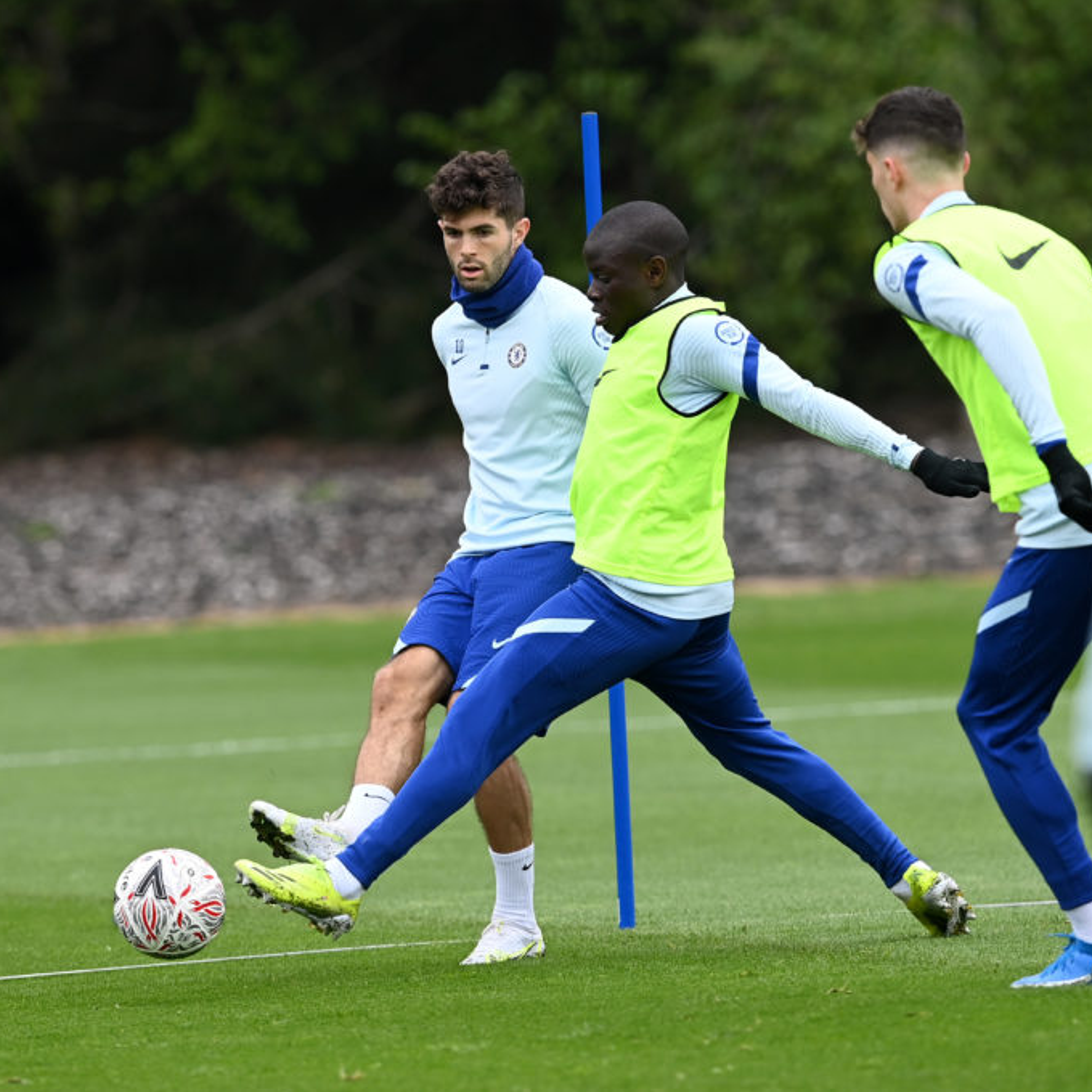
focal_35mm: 512
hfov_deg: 3.4
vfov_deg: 3.4
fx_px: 18273
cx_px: 689
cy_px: 545
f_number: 4
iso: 500
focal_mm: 400
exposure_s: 1/2000
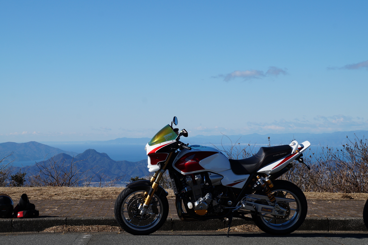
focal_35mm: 82
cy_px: 122
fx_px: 843
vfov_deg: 16.5
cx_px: 184
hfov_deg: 24.6
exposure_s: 1/250
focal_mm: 55
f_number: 11
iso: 100
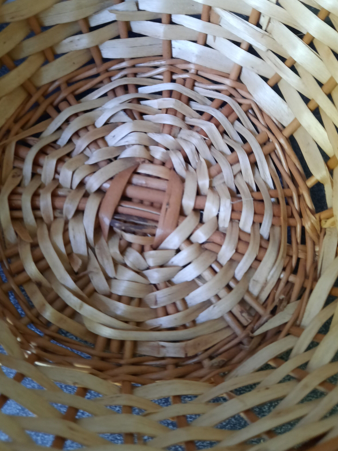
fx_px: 391
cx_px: 184
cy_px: 198
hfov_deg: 46.7
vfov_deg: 59.8
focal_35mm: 30
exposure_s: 1/25
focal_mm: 4.6
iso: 400
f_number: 2
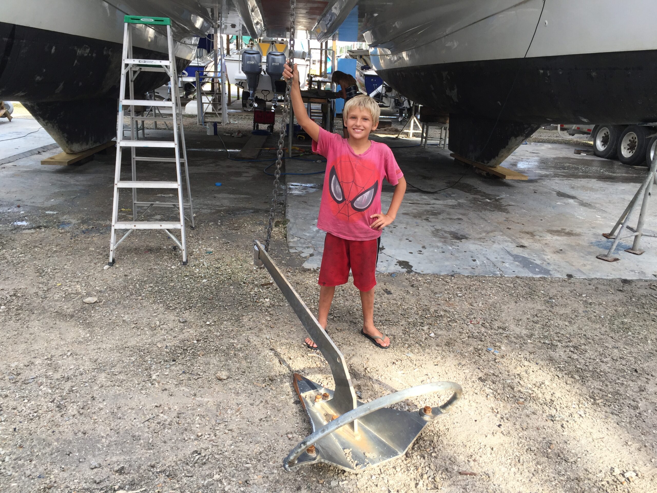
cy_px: 246
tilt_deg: -17.7
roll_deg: -3.1
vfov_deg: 48.2
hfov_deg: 61.7
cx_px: 328
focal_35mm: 29
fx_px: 550
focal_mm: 4.15
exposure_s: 1/350
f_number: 2.2
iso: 32
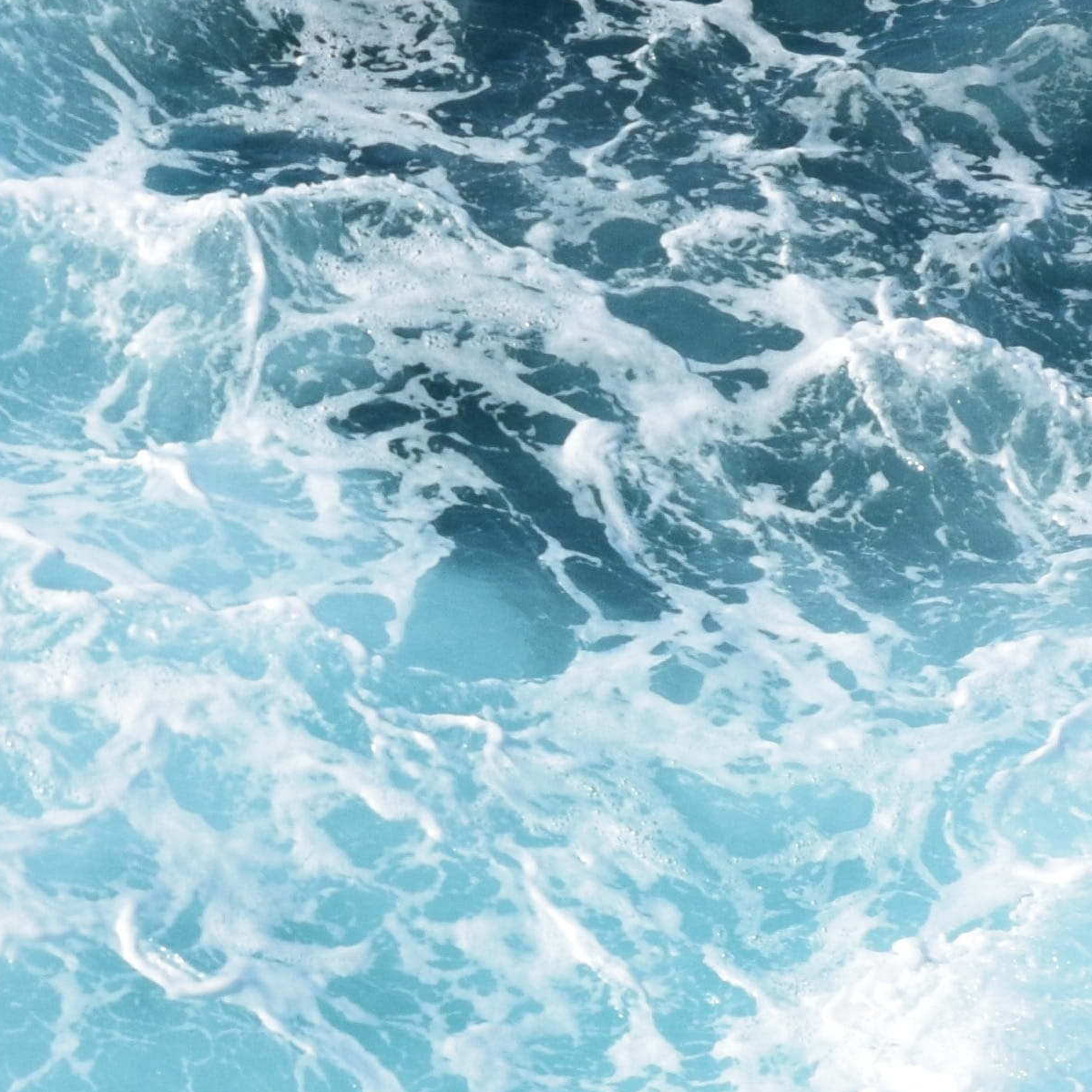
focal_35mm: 319
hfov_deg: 5.5
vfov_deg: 5.5
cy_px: 798
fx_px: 11385
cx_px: -90
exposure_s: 1/500
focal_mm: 50
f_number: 11
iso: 220
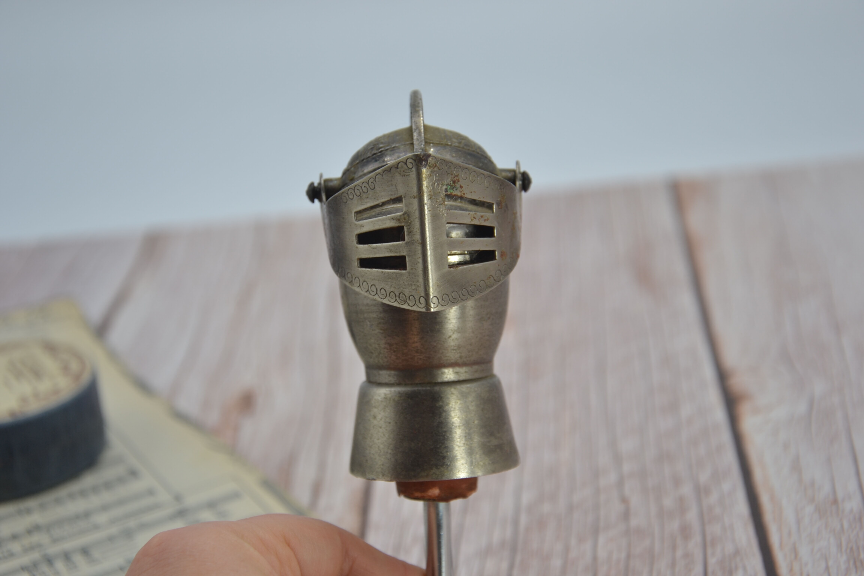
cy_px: 288
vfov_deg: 15.7
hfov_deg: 23.4
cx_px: 432
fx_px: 2088
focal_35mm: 87
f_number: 5.6
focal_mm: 58
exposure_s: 1/125
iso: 110
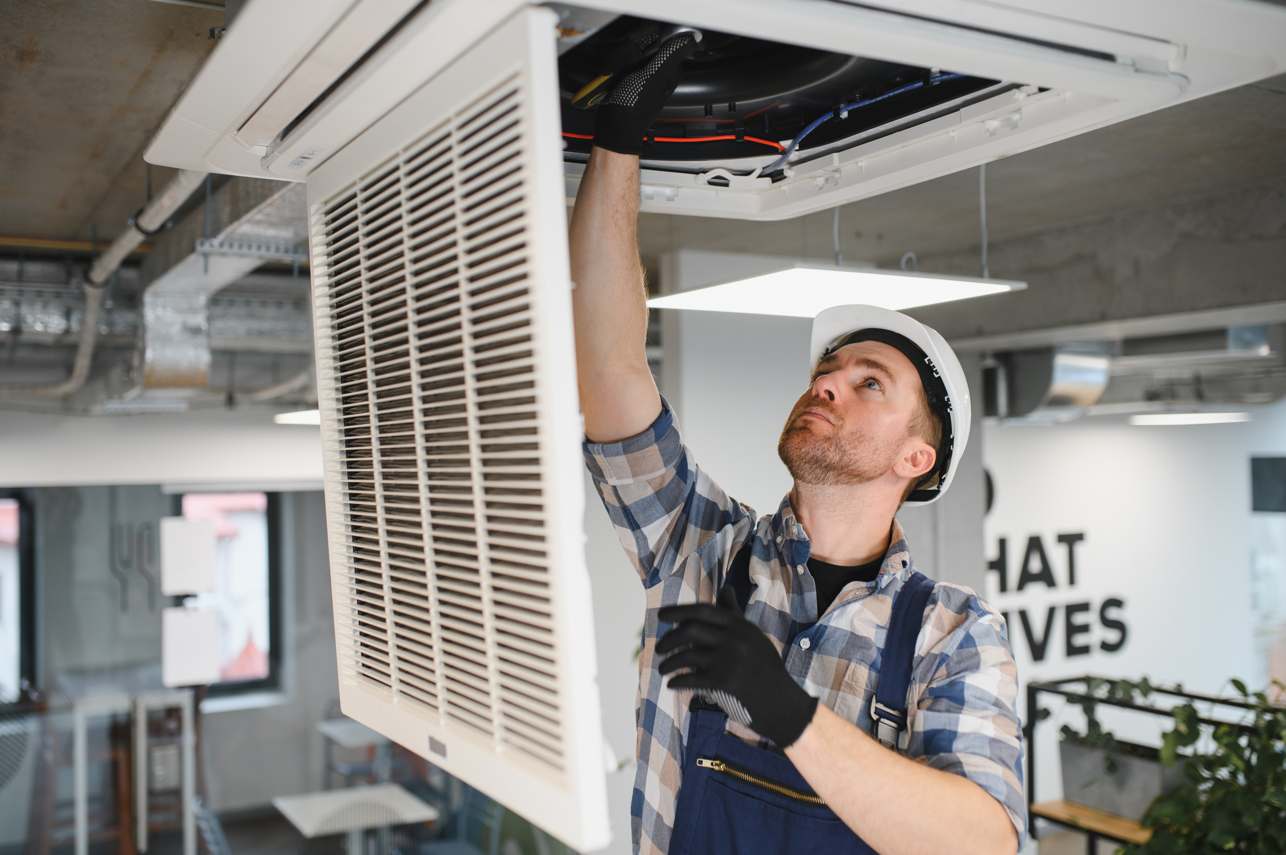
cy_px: 428
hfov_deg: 53.2
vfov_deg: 36.8
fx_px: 1284
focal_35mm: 36
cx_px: 643
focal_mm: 35
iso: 250
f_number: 2
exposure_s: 1/160
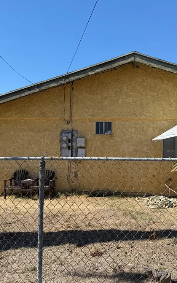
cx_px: 123
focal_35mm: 35
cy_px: 141
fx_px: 270
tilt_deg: +0.8
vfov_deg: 55.3
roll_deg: -0.5
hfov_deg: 35.8
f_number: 1.78
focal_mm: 6.76
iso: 80
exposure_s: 1/3425
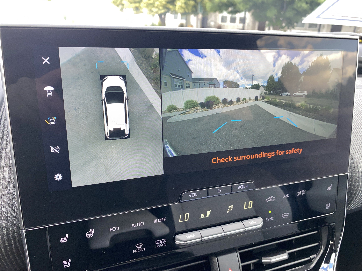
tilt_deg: -21.7
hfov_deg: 67.3
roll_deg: -3.9
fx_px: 272
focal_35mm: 26
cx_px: 181
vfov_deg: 53.1
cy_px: 136
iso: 100
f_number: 1.8
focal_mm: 4.25
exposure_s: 1/121
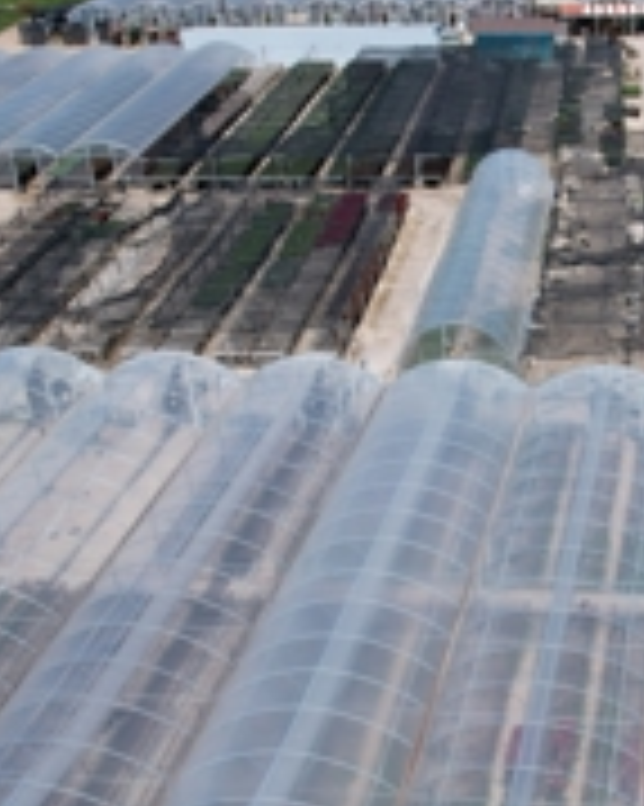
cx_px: 635
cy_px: 437
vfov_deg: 36.0
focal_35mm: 52
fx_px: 1240
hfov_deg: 27.5
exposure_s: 1/2500
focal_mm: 8.38
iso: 100
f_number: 2.8
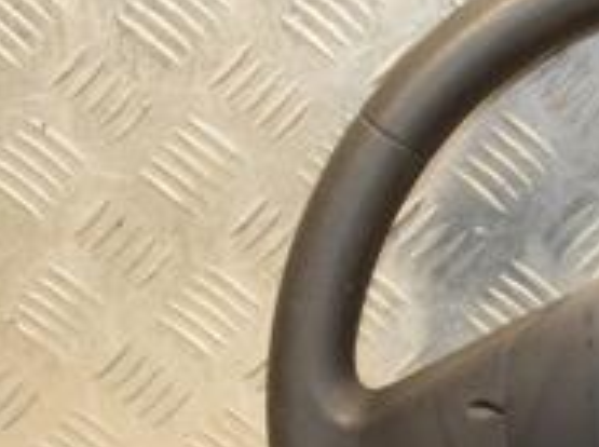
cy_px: 356
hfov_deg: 12.8
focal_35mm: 150
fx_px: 2591
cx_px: 761
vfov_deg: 9.8
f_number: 5
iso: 800
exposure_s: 1/125
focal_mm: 32
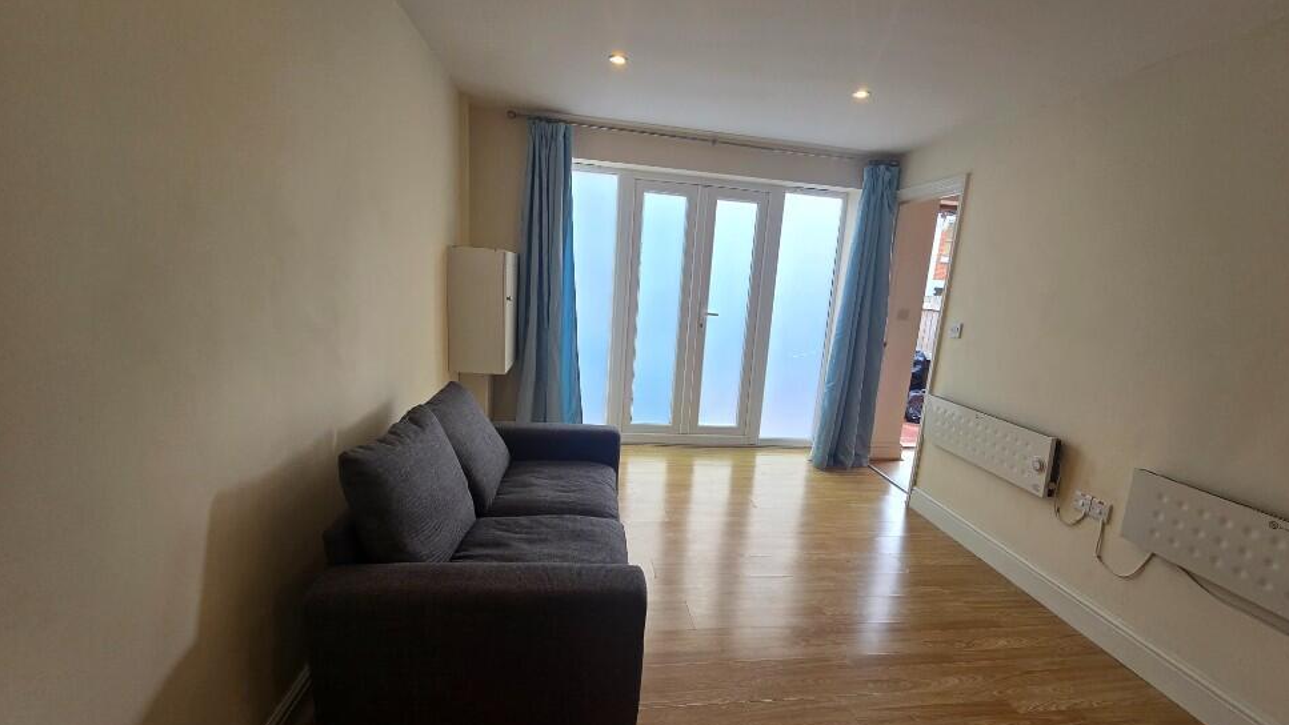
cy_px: 402
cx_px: 676
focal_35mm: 15
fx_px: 513
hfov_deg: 102.9
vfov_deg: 70.3
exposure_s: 1/163
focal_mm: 2.2
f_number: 2.2
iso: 50
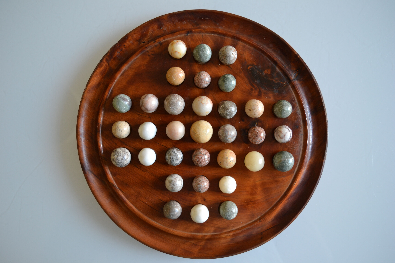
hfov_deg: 61.9
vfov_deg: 43.6
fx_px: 329
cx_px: 198
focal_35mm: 30
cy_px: 132
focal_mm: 20
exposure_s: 1/20
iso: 400
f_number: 3.8
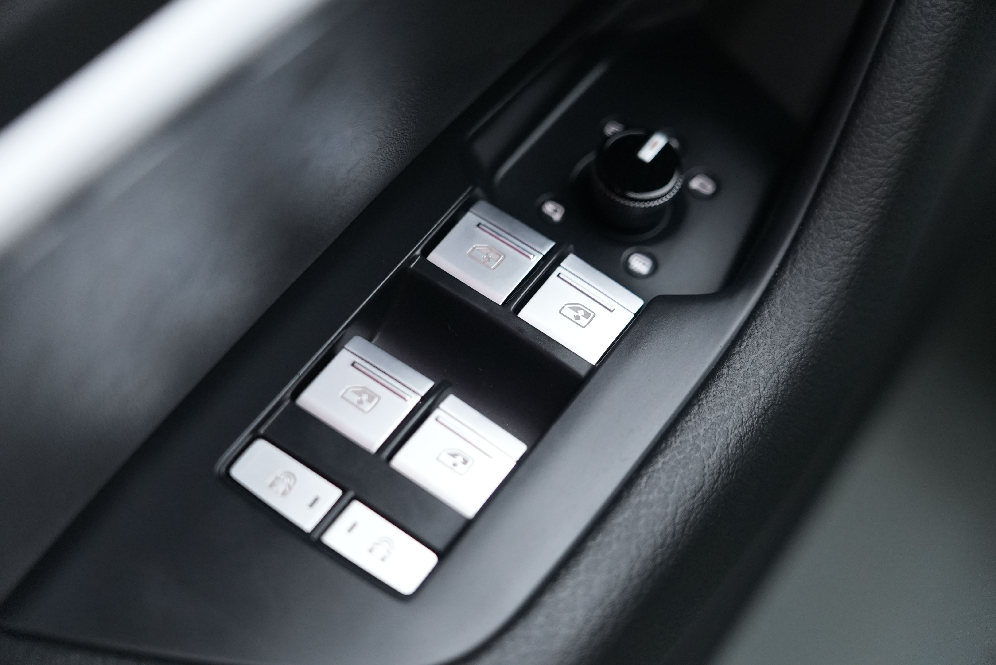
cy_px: 332
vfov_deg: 17.3
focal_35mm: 79
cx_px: 498
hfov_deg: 25.7
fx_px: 2187
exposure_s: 1/125
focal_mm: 79
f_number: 4
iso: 5000
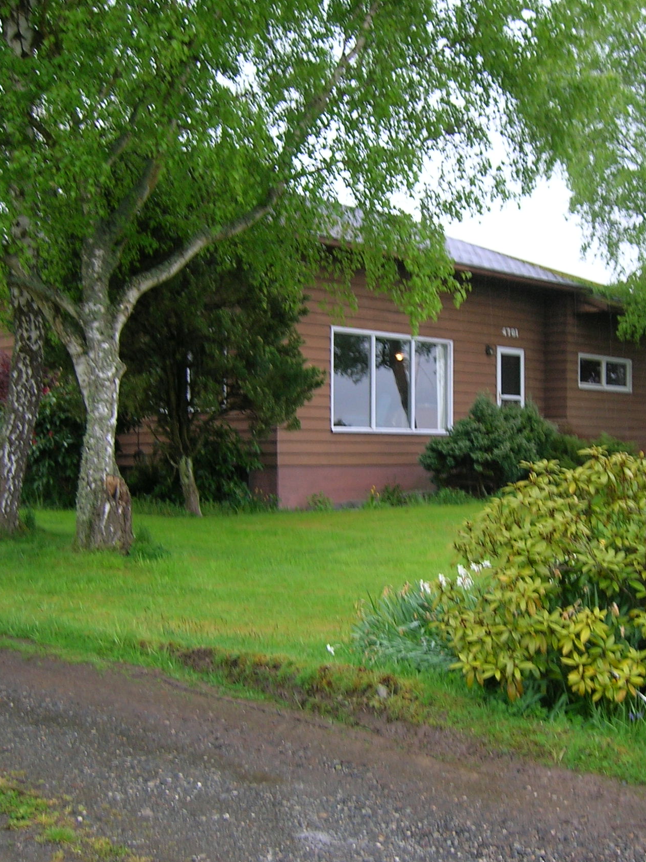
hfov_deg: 31.2
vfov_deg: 41.2
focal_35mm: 46
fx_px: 1145
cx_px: 442
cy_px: 435
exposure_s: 1/70.5
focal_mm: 5.7
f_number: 2.9
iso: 50
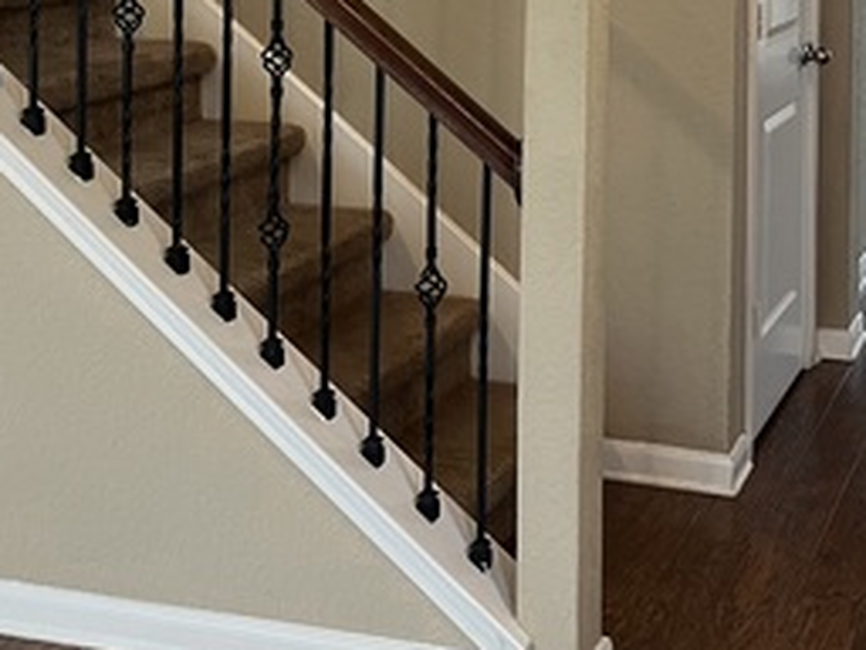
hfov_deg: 29.2
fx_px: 1626
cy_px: -85
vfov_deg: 21.3
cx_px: 677
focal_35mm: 65
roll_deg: -0.7
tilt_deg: -2.1
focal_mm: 5.1
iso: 320
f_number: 1.6
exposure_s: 1/60
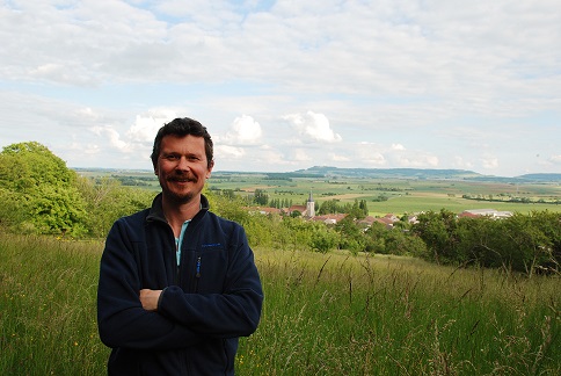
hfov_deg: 57.2
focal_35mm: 33
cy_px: 188
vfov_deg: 40.1
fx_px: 515
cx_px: 280
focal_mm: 22
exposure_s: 1/125
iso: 100
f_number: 7.1
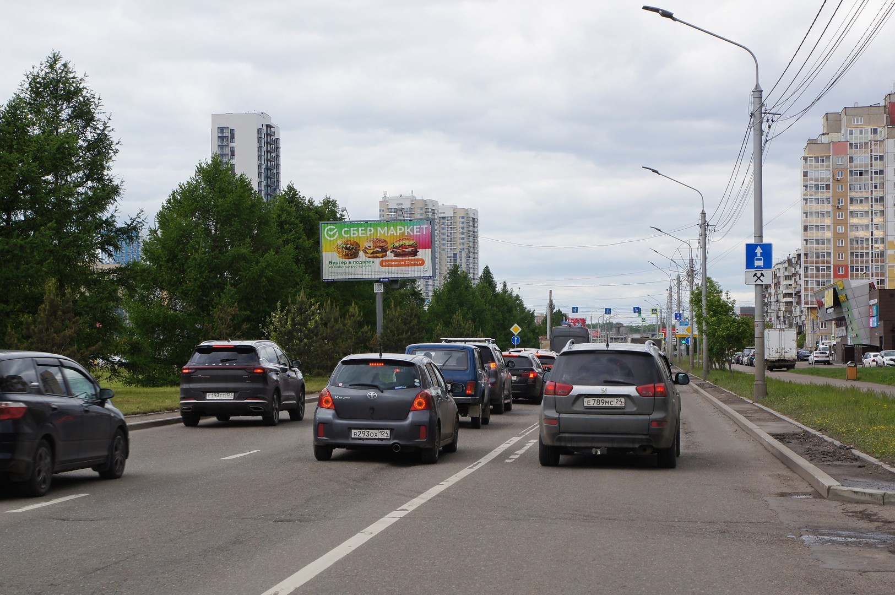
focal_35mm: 60
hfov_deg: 33.4
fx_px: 1490
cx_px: 448
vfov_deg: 22.6
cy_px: 298
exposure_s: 1/160
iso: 100
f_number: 10
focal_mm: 40
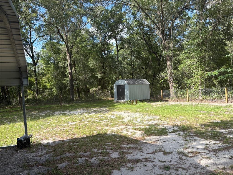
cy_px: 88
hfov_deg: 67.3
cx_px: 116
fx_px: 175
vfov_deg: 53.1
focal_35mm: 26
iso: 50
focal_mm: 5.96
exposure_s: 1/1099
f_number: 1.6
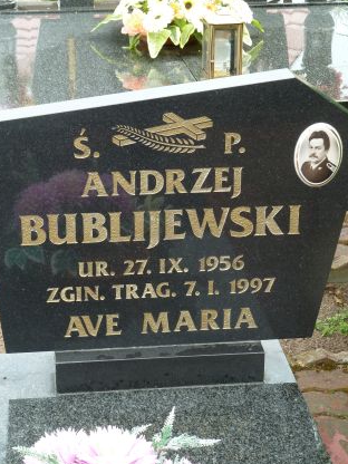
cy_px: 229
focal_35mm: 90
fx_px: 1206
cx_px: 157
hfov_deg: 16.4
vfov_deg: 21.8
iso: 80
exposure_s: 1/100
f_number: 4.2
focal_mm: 12.8
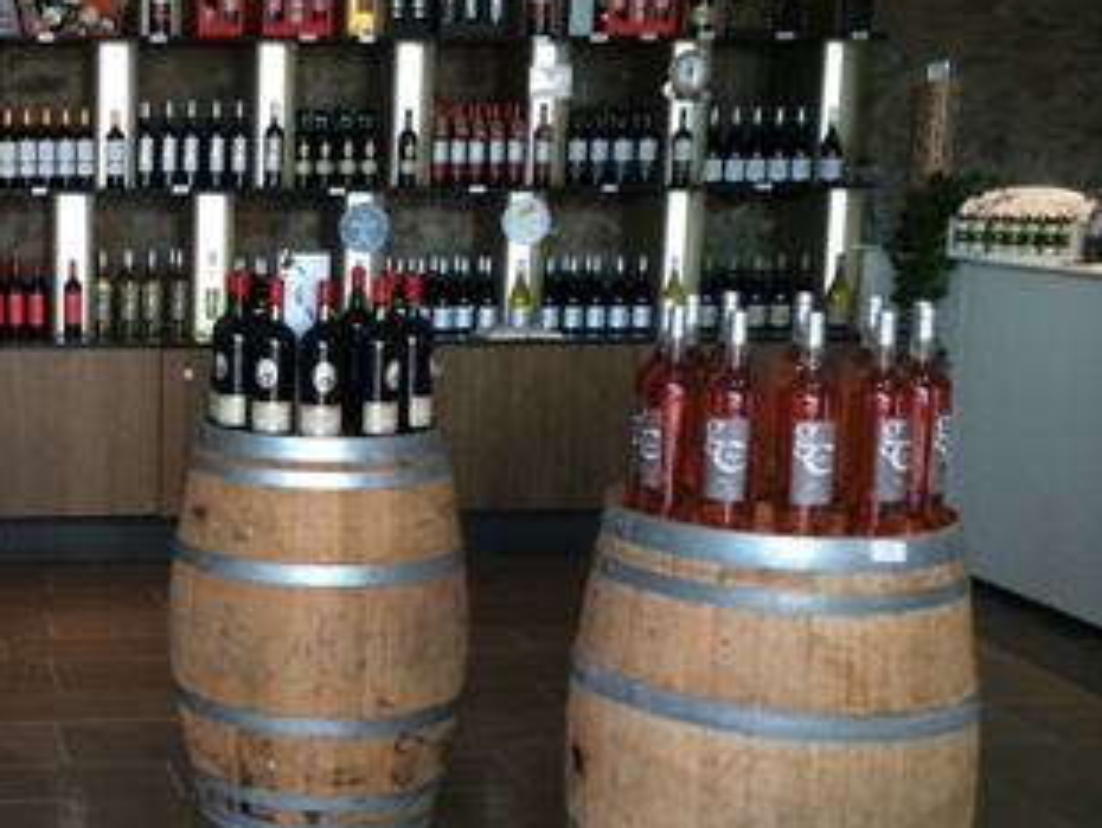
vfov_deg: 25.3
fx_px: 1848
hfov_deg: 31.1
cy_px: 441
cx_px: 39
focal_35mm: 58
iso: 64
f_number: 2.2
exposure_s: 1/30
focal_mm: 4.12
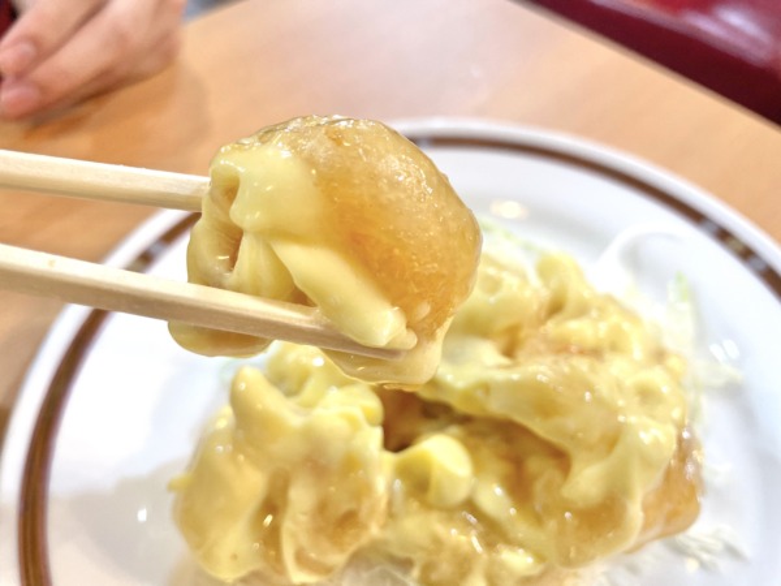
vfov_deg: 53.1
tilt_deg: -51.6
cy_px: 293
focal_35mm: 26
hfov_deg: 67.3
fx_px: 587
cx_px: 390
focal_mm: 4.2
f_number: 1.6
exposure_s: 1/60
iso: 125
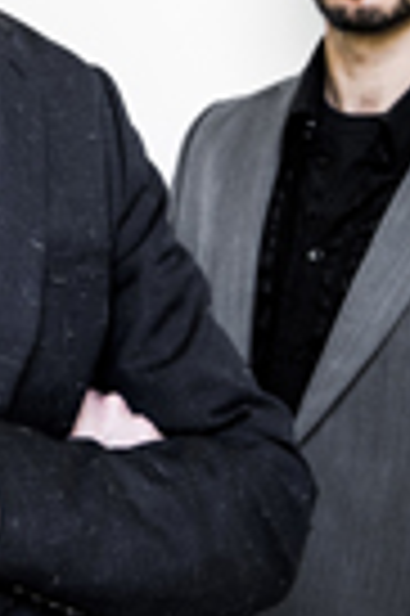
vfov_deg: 20.1
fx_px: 1713
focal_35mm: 100
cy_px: 67
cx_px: -99
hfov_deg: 13.2
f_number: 5.6
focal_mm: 35
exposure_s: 1/60
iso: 1000
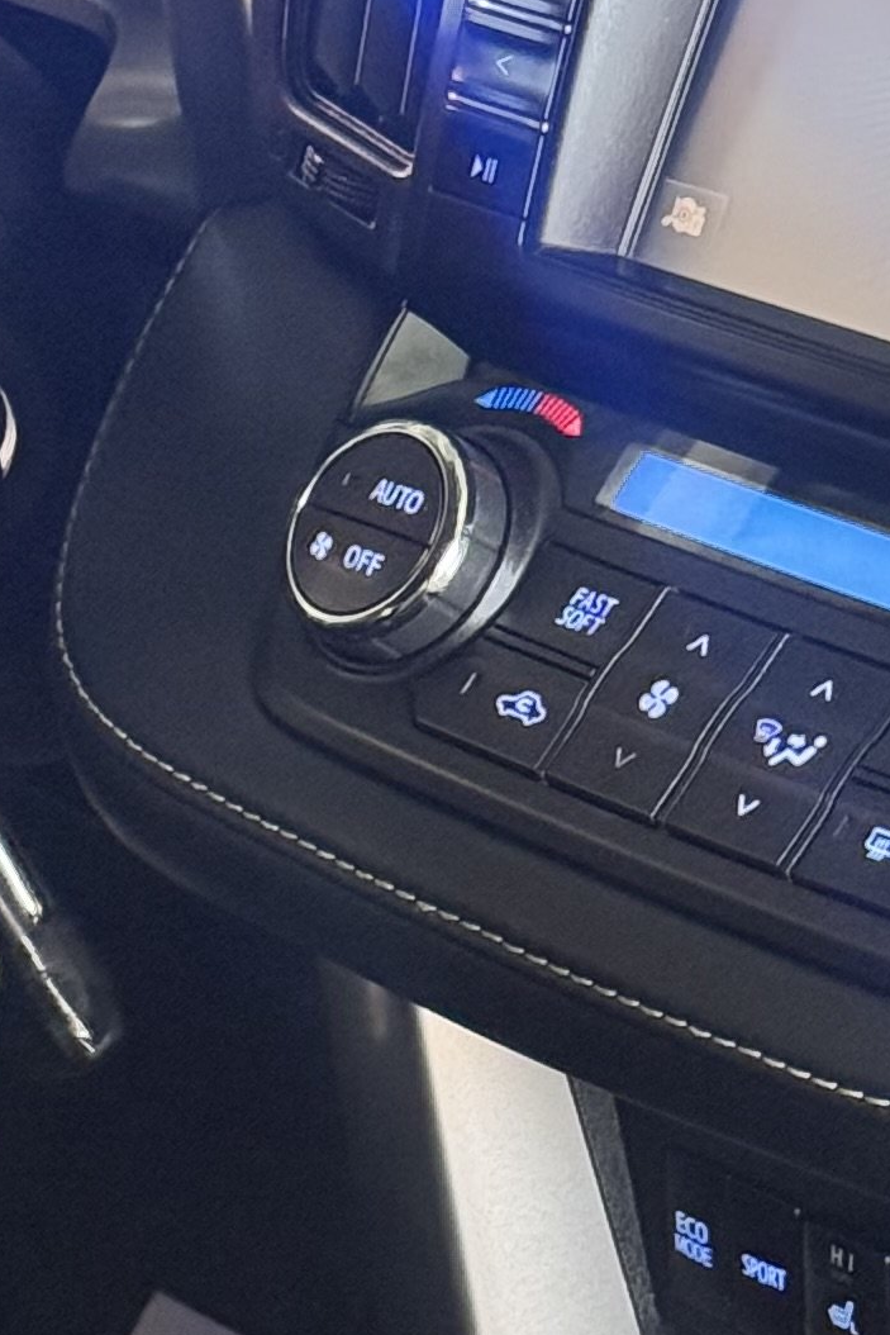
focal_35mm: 191
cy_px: 1149
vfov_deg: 10.7
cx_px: -190
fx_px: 7080
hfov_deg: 7.1
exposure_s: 1/38
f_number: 1.78
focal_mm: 6.76
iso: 500
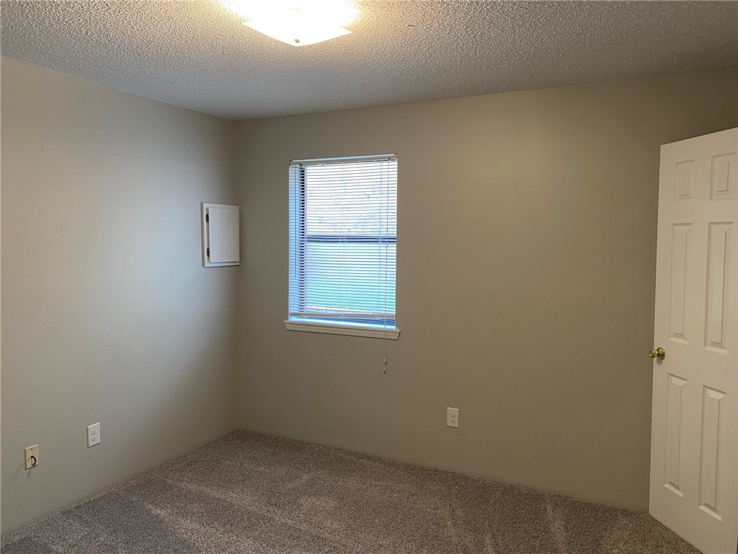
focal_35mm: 26
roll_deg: -0.1
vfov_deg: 53.1
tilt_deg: -3.0
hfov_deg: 67.3
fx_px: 554
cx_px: 369
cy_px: 277
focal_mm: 4.25
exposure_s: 1/60
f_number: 1.8
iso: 160
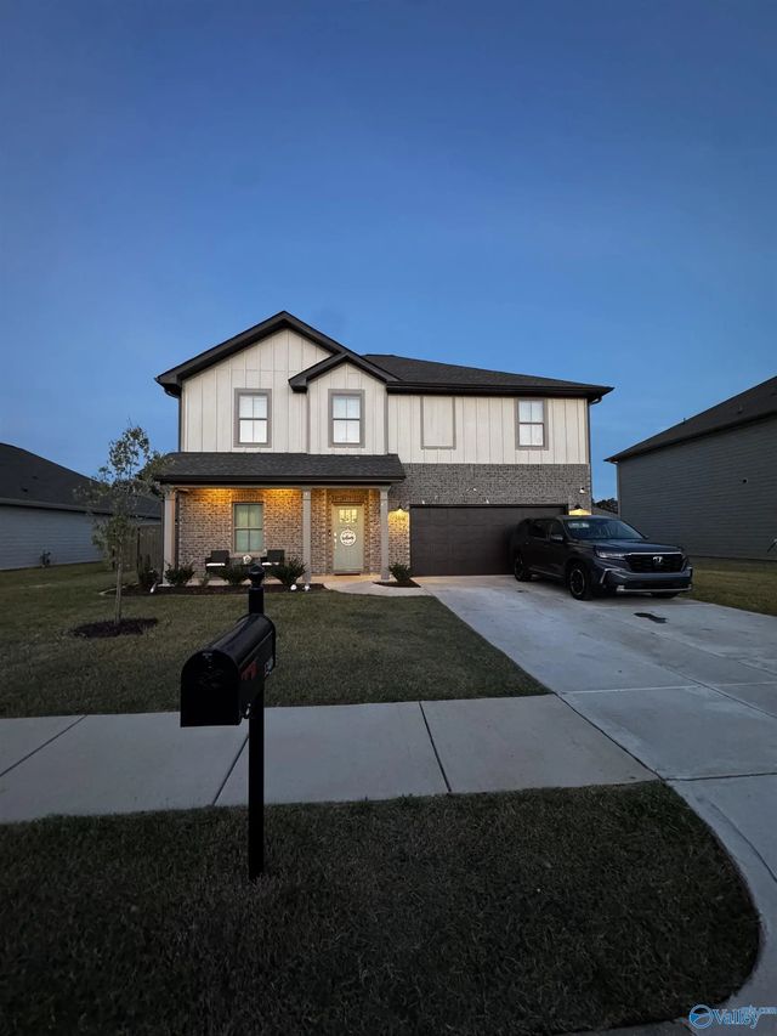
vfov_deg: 102.1
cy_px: 518
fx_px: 419
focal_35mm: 14
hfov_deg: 85.7
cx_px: 388
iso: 800
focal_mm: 2.22
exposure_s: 1/60
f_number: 2.2
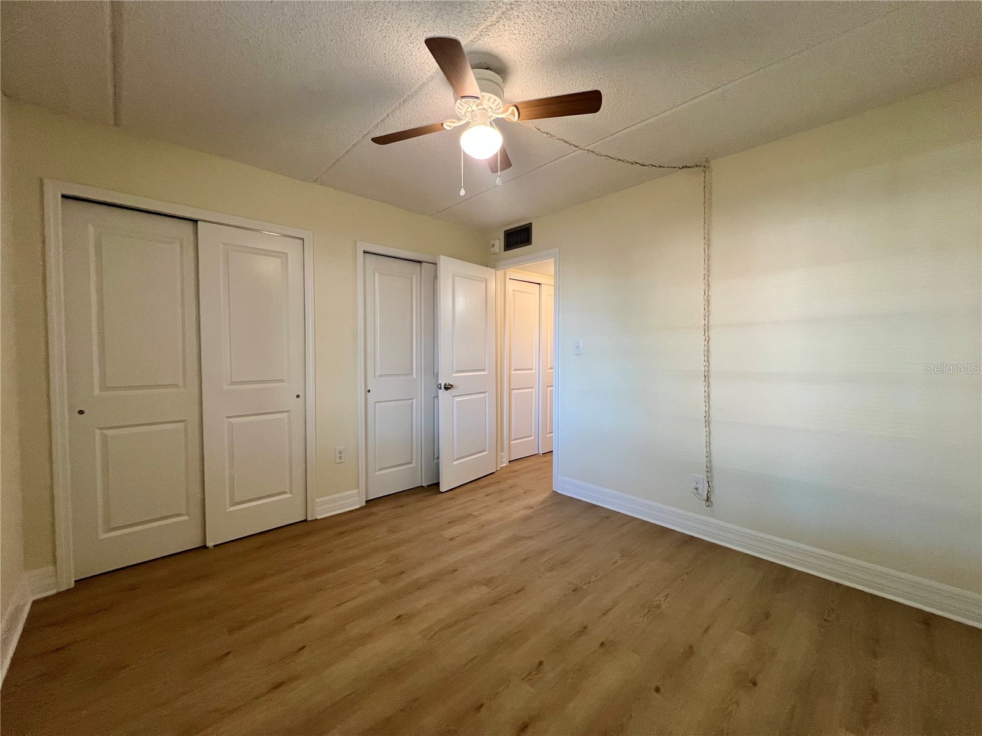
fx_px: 369
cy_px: 368
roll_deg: -0.1
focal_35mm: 13
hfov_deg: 106.2
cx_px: 491
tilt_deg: -2.2
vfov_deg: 89.9
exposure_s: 1/120
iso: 250
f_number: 1.8
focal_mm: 1.57
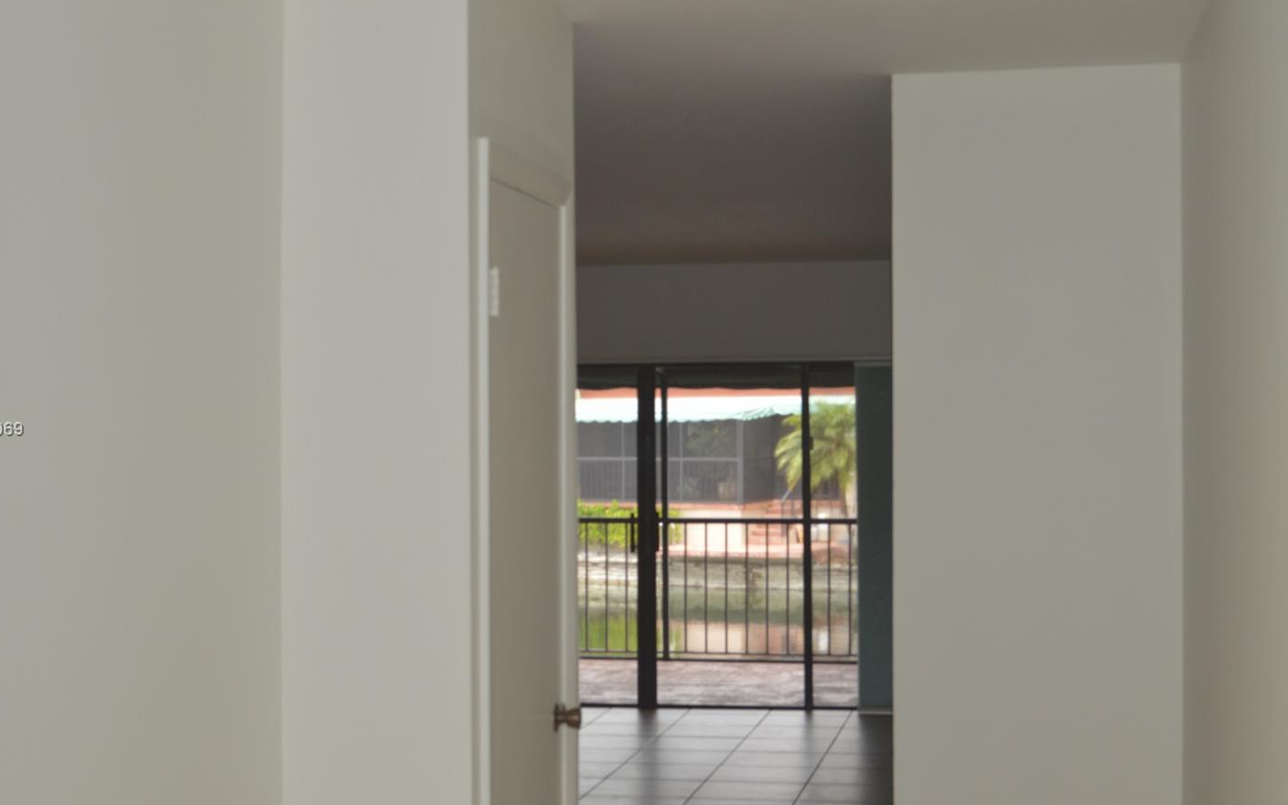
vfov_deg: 22.0
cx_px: 610
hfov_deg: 34.5
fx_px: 2071
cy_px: 430
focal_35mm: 59
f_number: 8
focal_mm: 34
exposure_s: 1/60
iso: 250
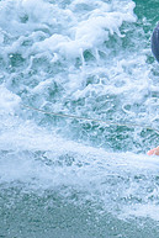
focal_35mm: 2305
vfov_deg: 0.9
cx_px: 394
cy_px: 16
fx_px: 15242
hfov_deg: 0.6
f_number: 8
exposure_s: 1/2000
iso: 900
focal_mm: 560
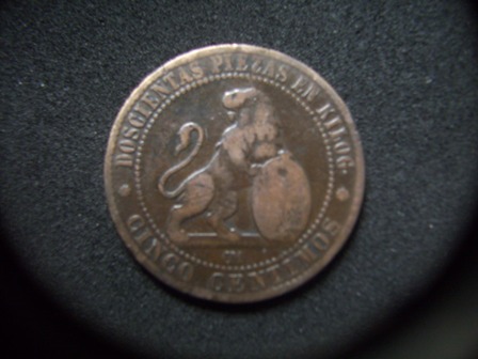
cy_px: 180
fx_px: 469
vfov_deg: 41.8
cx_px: 239
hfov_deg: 54.0
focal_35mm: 34
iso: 160
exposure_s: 1/8
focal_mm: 5.7
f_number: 2.9
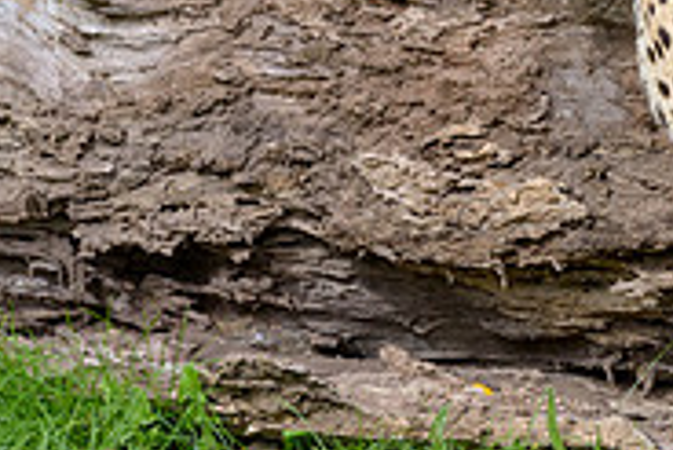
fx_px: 23086
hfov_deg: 1.7
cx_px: 741
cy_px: -47
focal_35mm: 1234
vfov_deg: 1.1
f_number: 5.6
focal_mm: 310
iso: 400
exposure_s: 1/800
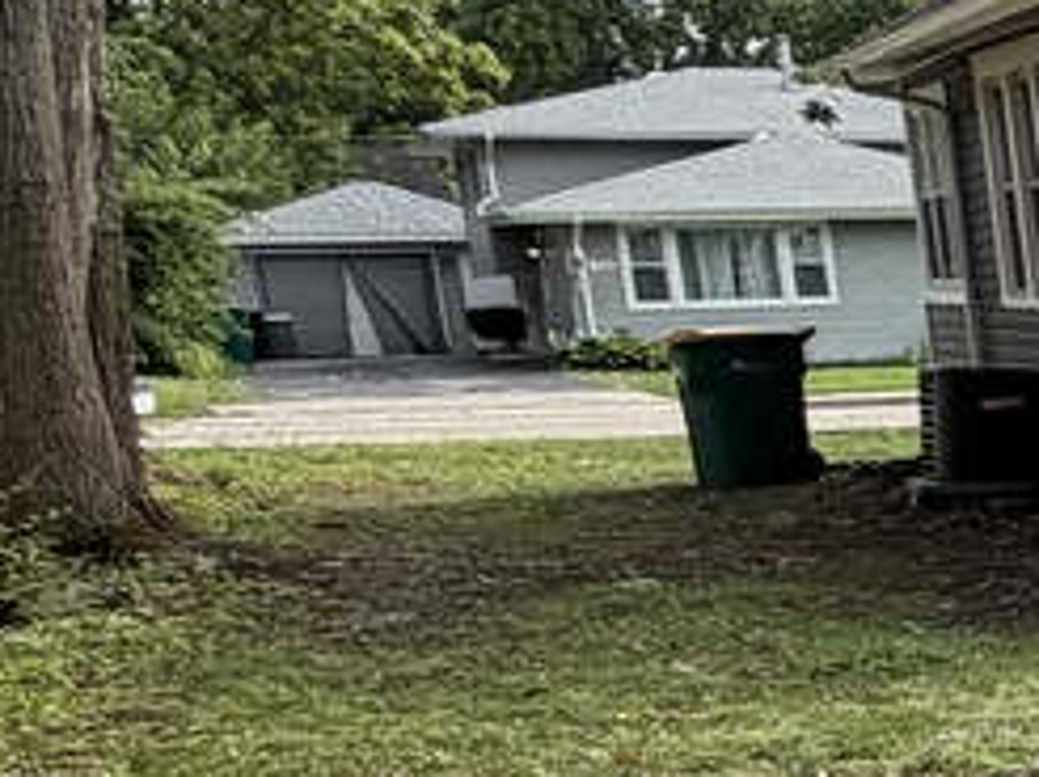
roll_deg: +2.0
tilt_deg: -7.6
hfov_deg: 14.0
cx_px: 2640
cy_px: 633
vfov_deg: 17.8
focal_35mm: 82
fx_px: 2459
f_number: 2.2
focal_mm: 2.22
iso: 40
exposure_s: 1/502
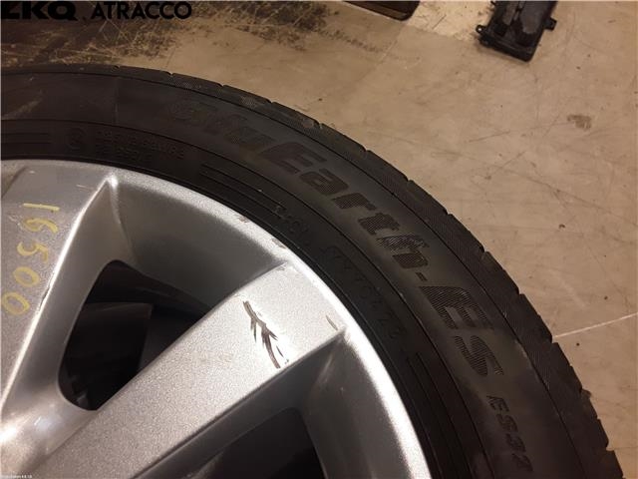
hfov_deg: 63.4
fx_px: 516
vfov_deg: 49.7
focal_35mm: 28
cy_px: 240
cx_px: 319
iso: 50
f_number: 1.9
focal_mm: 2.91
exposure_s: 1/50
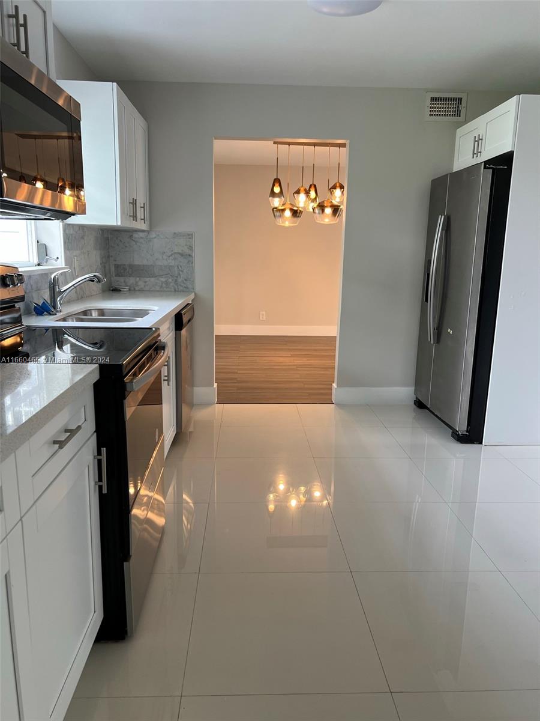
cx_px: 270
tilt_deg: -12.1
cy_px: 360
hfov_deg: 53.1
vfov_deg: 67.3
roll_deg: -1.0
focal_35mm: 26
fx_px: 541
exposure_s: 1/60
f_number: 1.5
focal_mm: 5.7
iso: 80
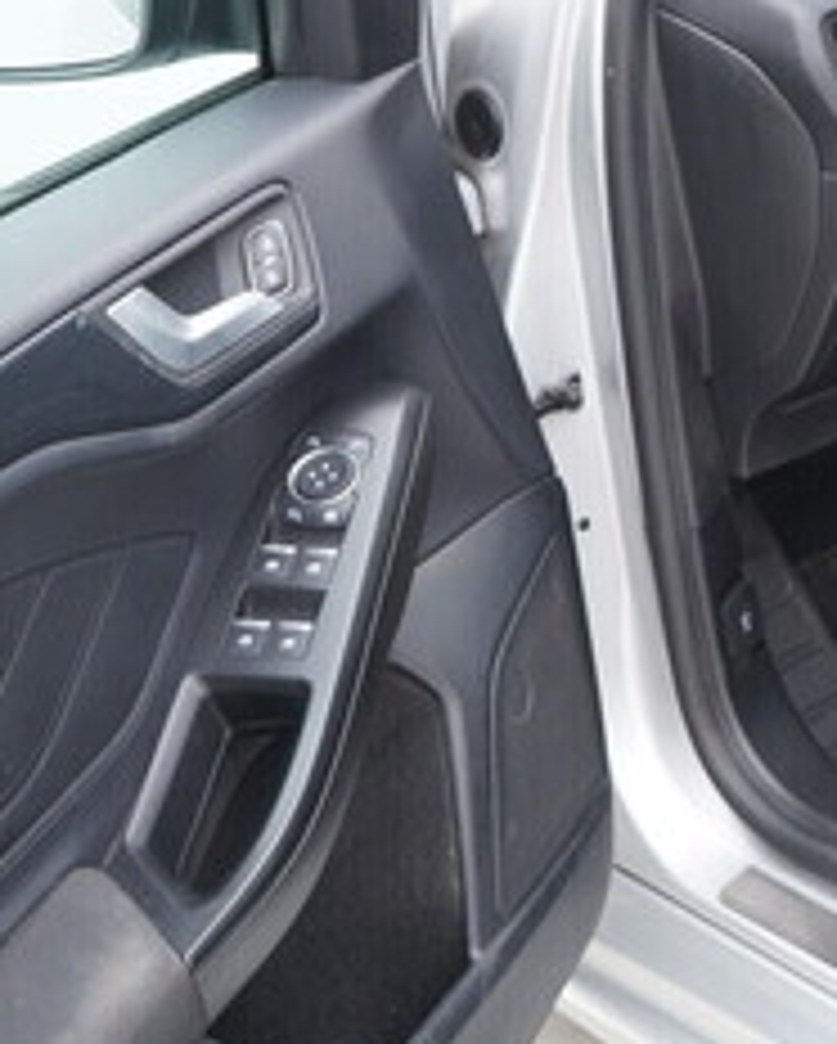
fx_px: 2474
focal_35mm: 80
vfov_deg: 23.7
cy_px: 313
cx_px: 1233
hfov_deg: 17.4
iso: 200
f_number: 2.8
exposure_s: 1/40
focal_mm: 24
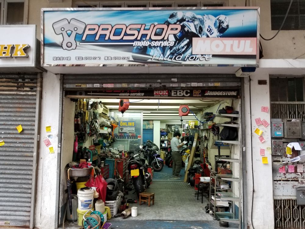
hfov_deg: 67.3
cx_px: 152
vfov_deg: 53.1
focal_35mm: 26
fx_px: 229
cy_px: 114
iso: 125
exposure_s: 1/50
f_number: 1.7
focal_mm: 4.25
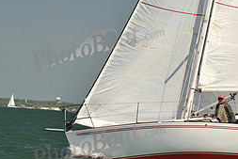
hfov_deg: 6.6
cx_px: 214
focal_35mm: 309
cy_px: 81
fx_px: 2044
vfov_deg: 4.5
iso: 250
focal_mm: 135
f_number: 5.6
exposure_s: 1/800
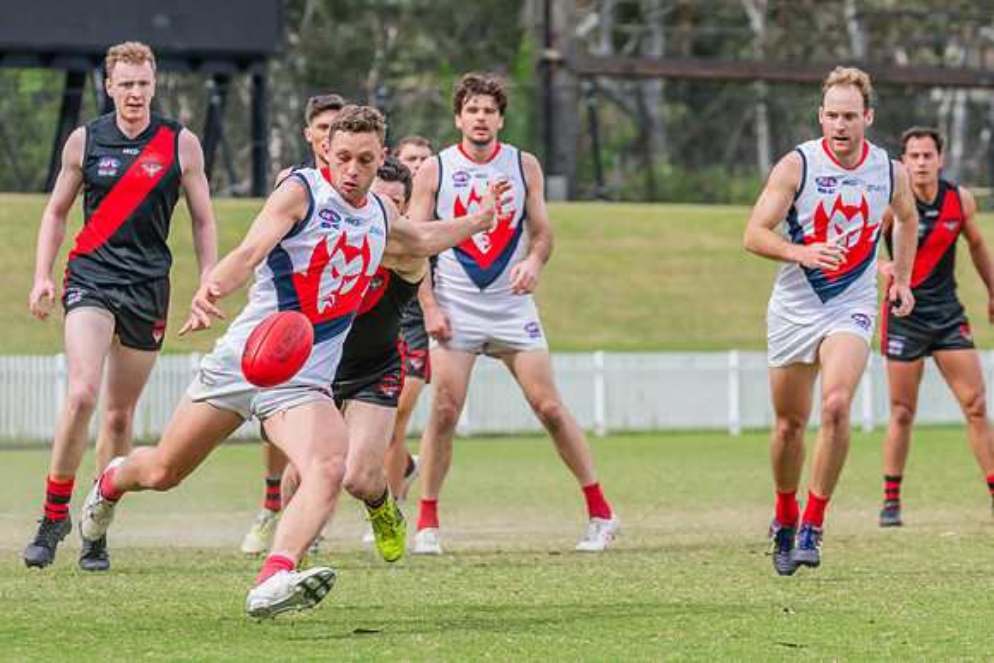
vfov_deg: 5.5
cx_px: 447
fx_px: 6966
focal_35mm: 252
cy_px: 339
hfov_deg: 8.2
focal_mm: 220
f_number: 8
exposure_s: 1/1250
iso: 800
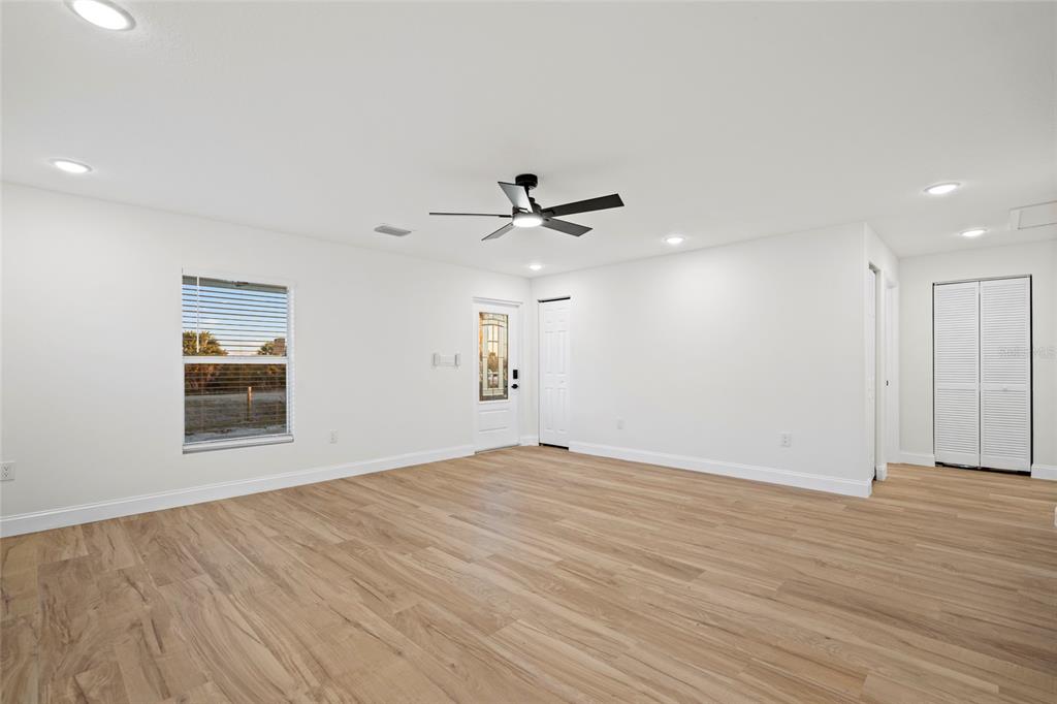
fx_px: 470
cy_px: 352
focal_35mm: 16
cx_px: 528
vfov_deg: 73.7
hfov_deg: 96.8
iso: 400
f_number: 4
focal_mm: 16
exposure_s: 1/20
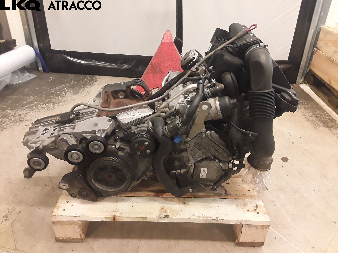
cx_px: 169
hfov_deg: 63.4
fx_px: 273
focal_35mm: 28
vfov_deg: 49.7
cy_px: 126
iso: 200
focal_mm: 2.91
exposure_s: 1/50
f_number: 1.9
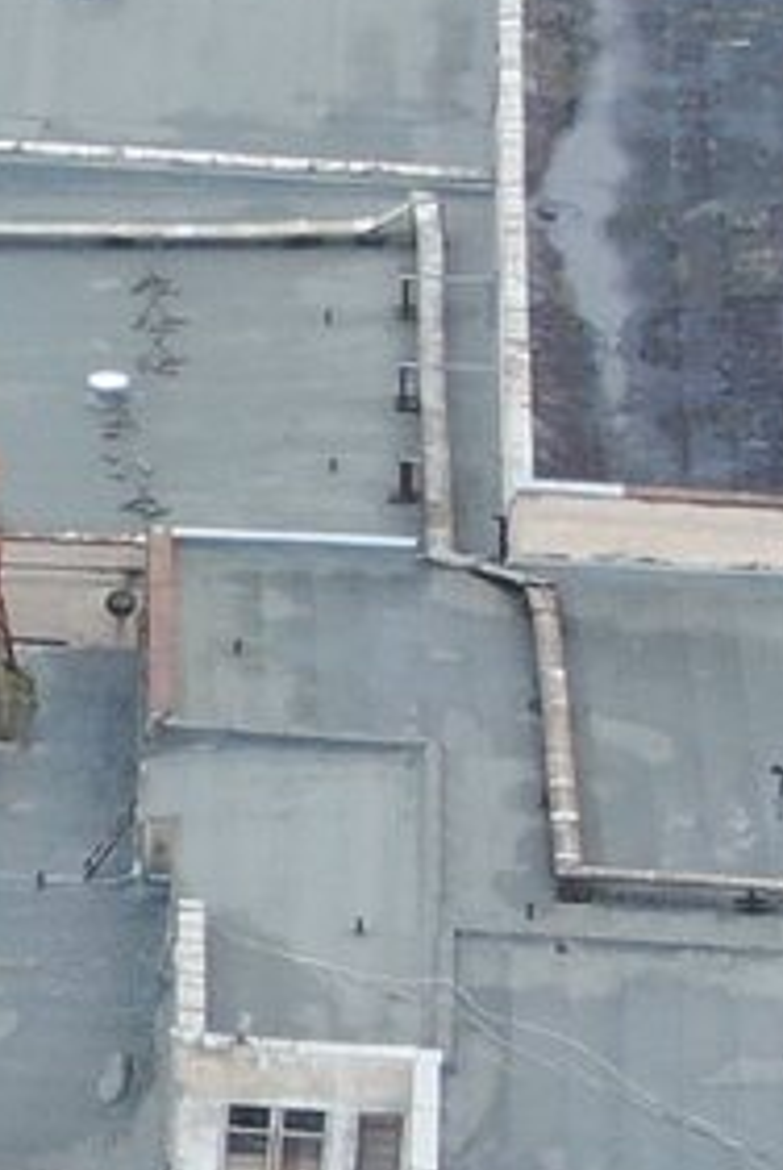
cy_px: 1108
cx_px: -1100
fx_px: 10056
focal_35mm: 309
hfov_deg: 4.4
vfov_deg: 6.6
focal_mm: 6.48
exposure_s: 1/50
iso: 100
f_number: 3.4
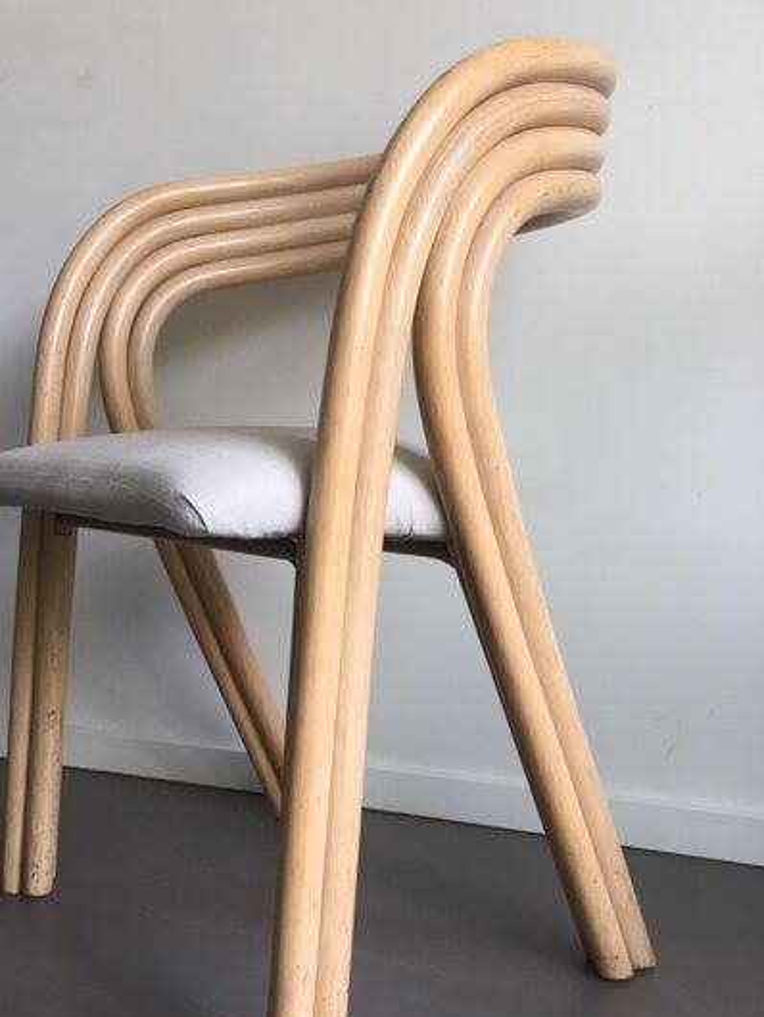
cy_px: 581
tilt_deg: -9.4
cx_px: 307
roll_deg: +0.5
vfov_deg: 52.4
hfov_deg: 40.6
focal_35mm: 35
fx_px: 1029
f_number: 2.2
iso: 40
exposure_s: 1/33
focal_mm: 4.15
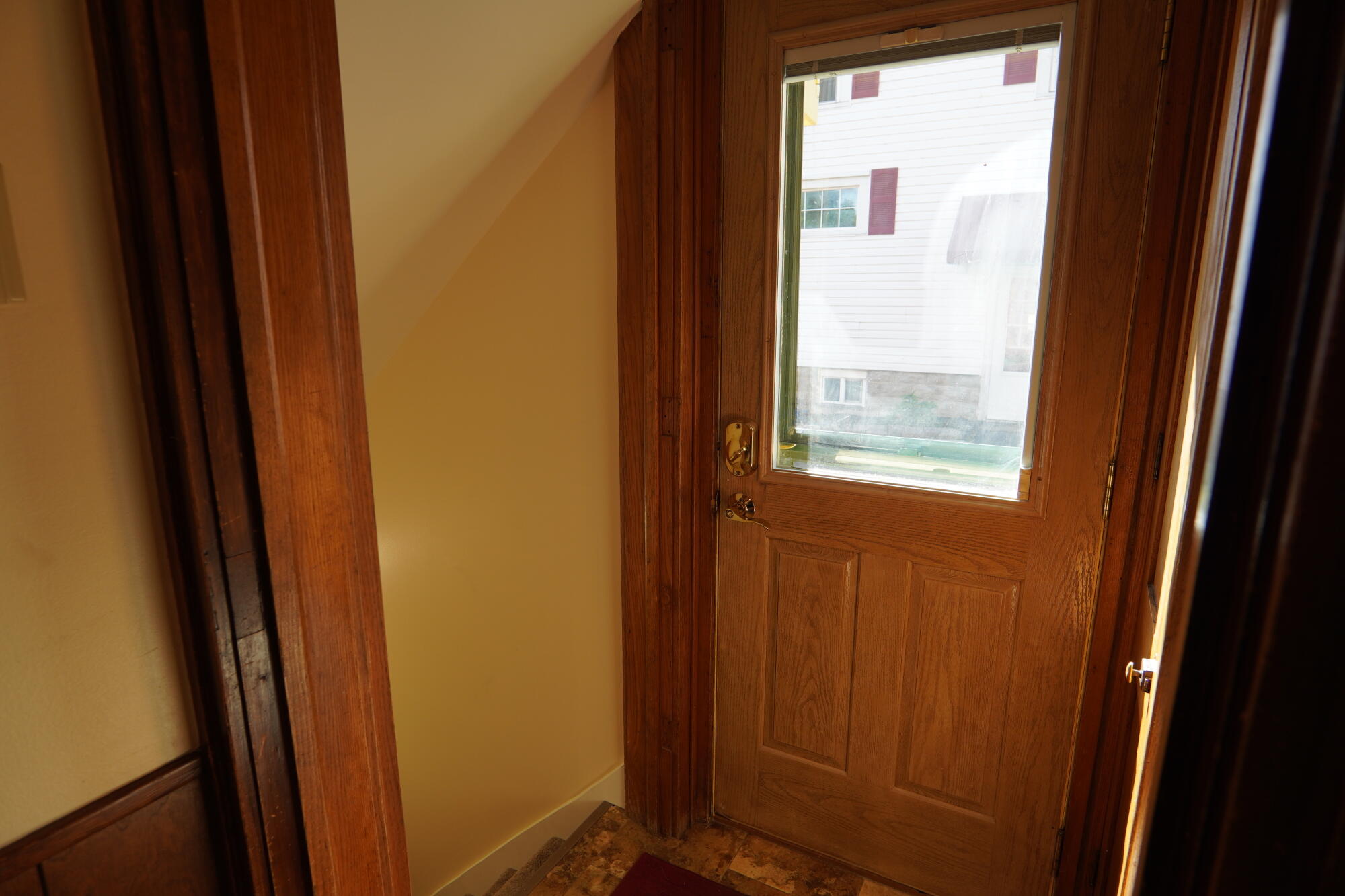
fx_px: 672
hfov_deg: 90.0
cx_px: 672
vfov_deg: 67.4
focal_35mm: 18
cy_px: 448
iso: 100
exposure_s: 1/60
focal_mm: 12
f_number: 4
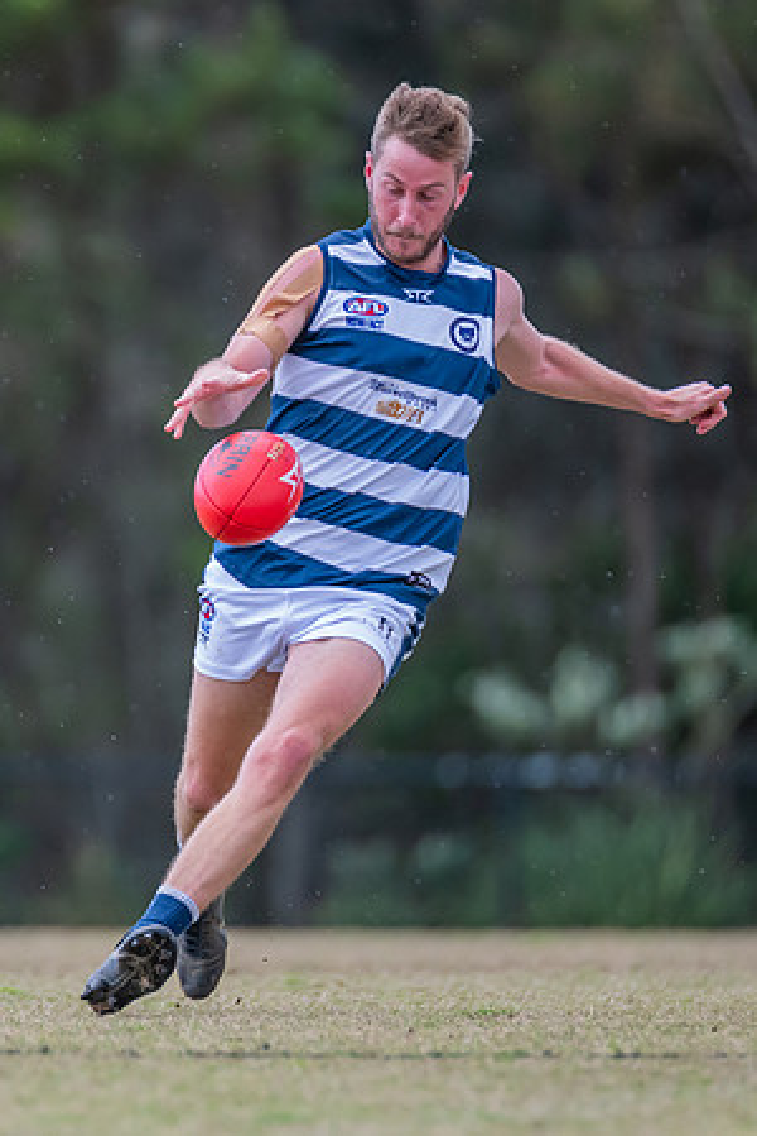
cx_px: 224
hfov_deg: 1.8
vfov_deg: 2.7
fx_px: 23804
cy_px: 489
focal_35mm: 755
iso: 1000
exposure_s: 1/1600
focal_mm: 420
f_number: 4
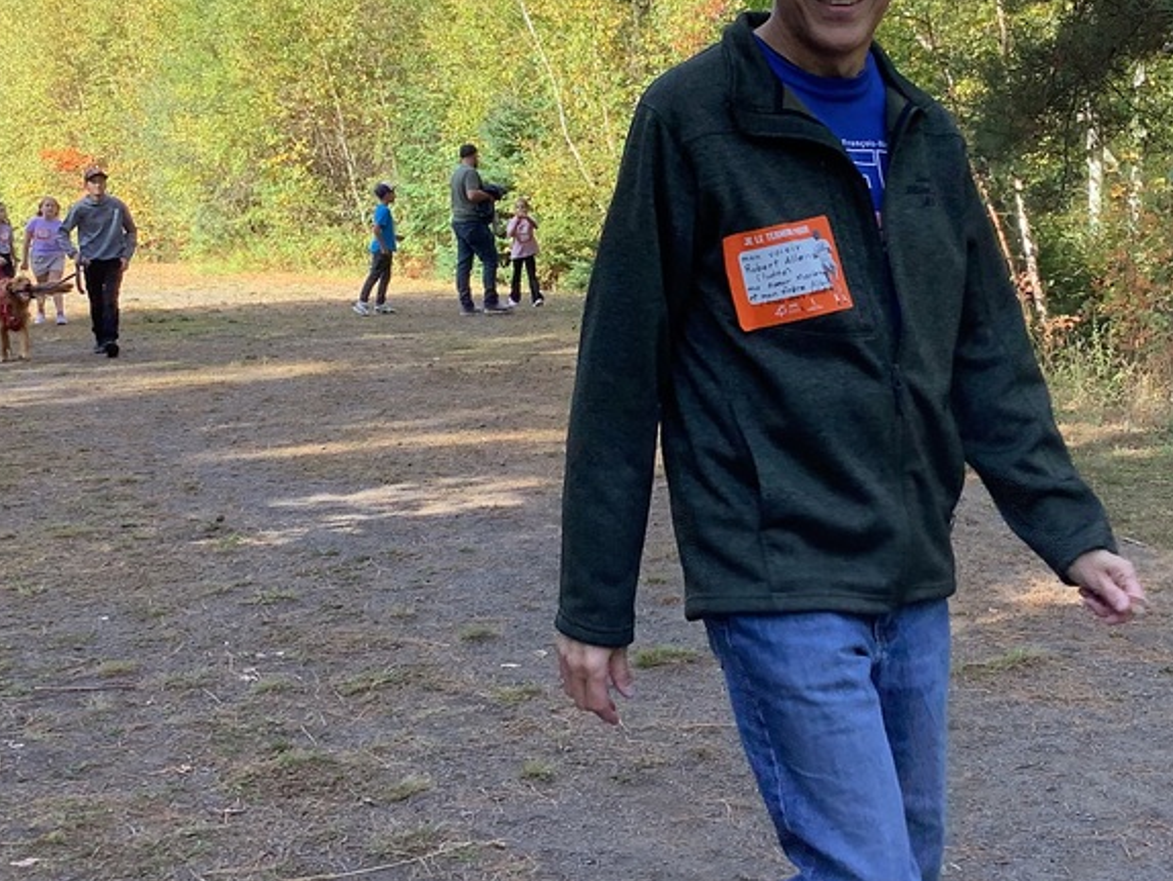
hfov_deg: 35.4
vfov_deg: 26.8
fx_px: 1831
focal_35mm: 54
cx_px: 728
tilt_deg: -3.8
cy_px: 239
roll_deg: +2.6
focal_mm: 3.3
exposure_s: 1/120
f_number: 2.4
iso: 25
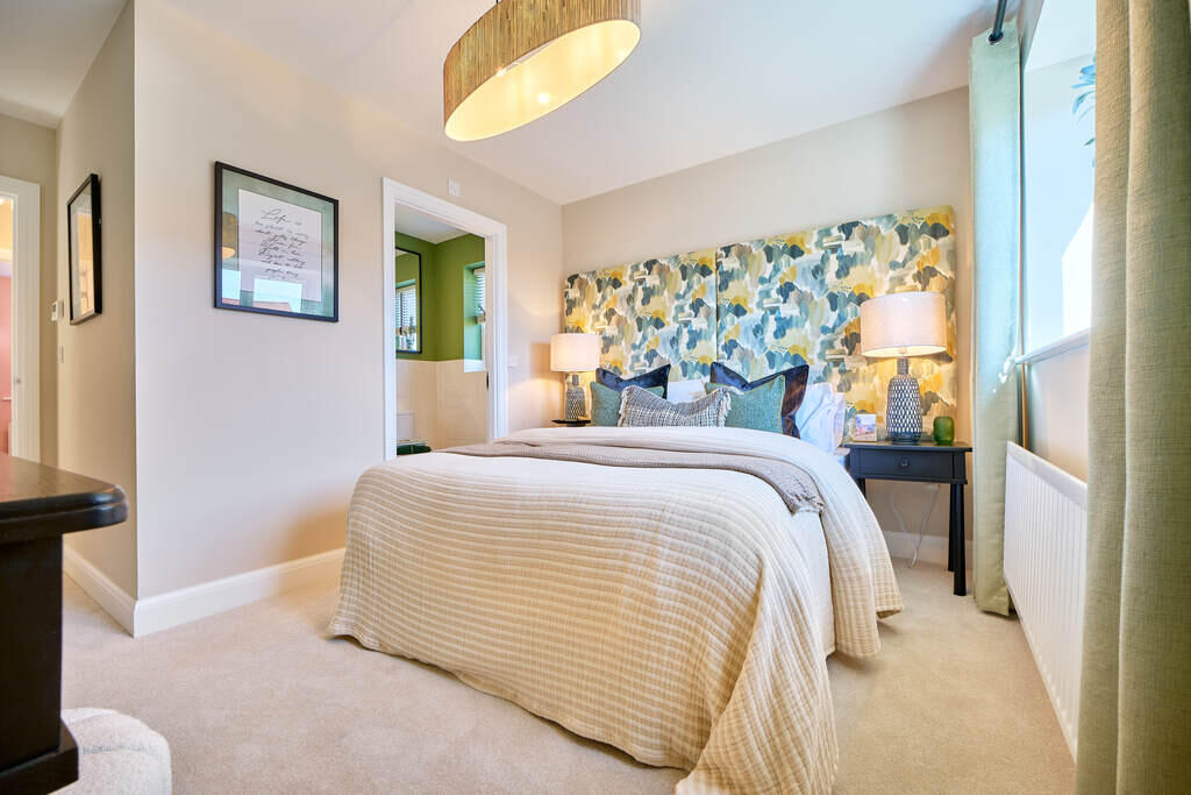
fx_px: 463
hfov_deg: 104.2
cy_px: 398
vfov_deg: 81.2
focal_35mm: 14
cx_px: 596
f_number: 10
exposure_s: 1/4
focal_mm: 14
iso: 100
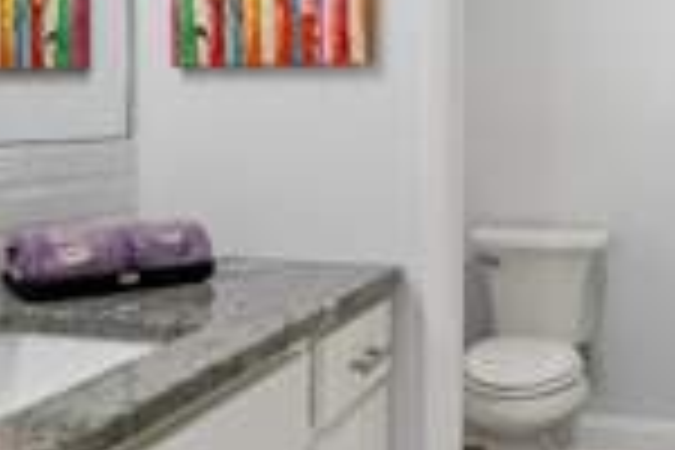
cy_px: 65
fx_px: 900
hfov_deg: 41.1
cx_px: 356
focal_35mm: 48
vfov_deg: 27.3
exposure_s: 1/40
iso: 100
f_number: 4.5
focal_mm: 10
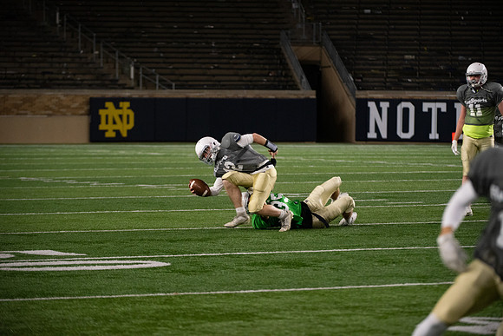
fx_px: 2795
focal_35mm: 200
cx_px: 252
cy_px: 168
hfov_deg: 10.3
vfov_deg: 6.9
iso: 3600
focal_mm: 200
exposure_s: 1/500
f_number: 4
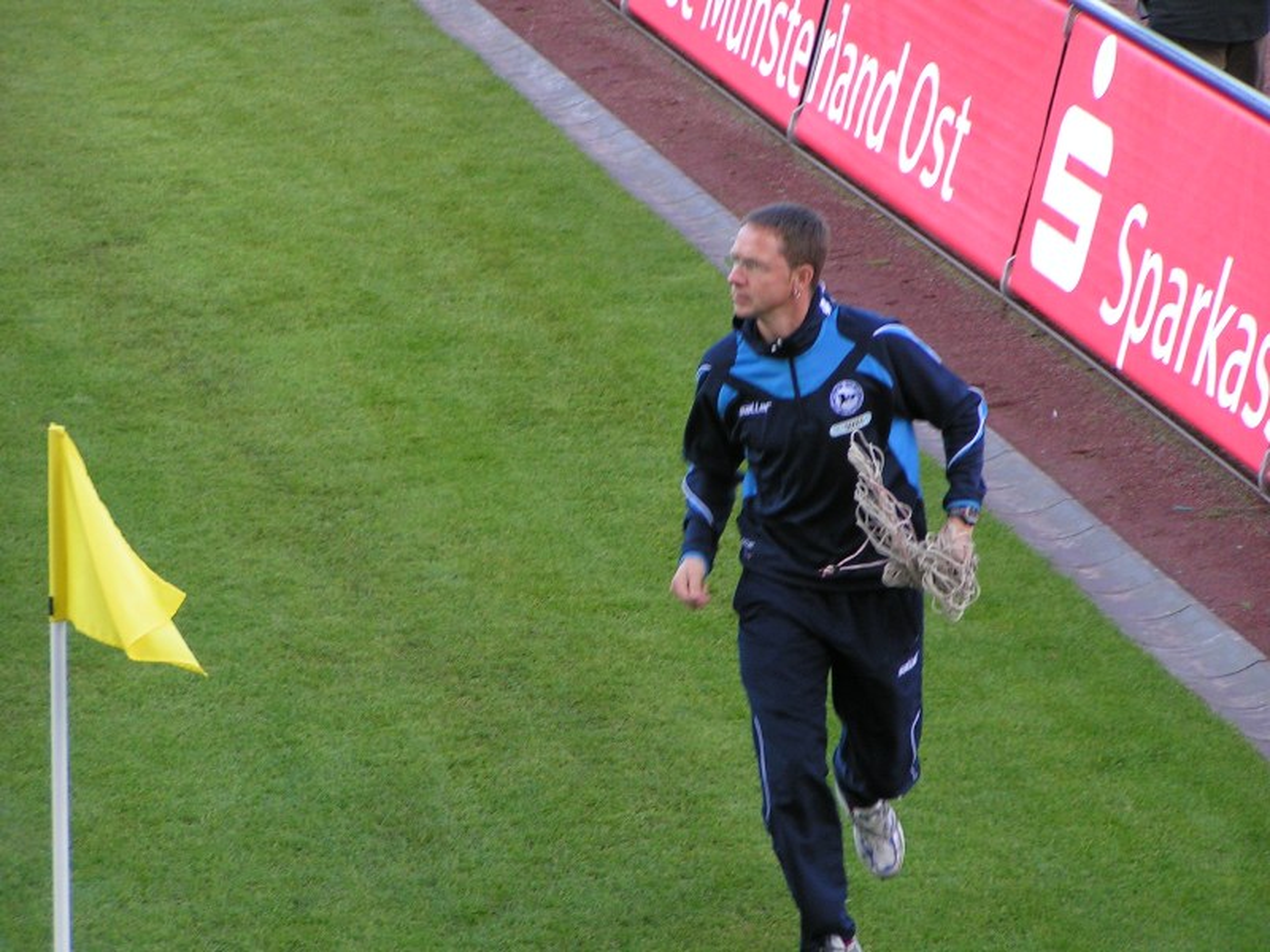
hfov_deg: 9.6
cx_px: 635
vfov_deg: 7.2
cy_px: 476
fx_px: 7558
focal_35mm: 206
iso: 100
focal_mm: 31.5
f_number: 3.5
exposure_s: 1/200
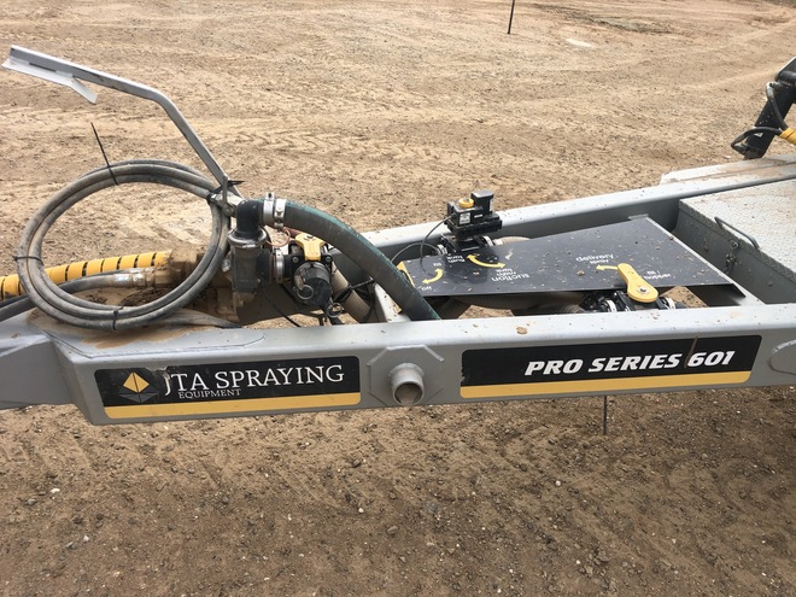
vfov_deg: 49.7
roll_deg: -7.6
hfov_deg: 63.4
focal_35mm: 28
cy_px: 298
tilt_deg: -29.6
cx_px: 398
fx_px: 644
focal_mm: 4
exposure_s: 1/657
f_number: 1.8
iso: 20
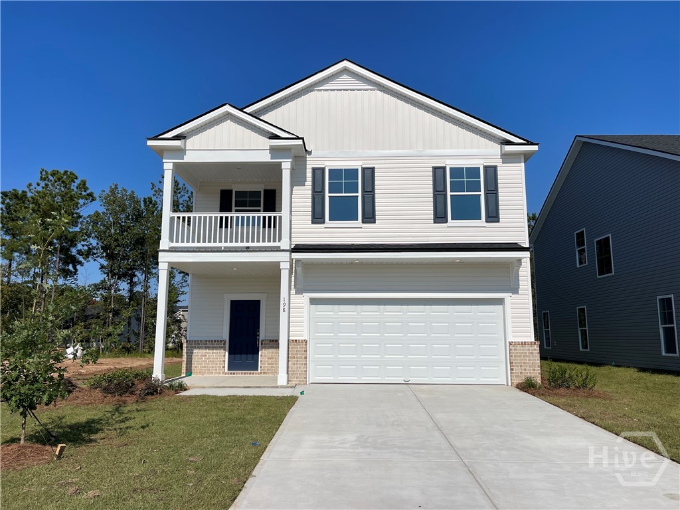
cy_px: 255
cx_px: 340
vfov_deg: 54.9
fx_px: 491
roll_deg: -0.5
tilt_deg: +8.3
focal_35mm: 25
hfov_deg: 69.4
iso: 40
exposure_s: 1/13514
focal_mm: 5.1
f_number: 1.6
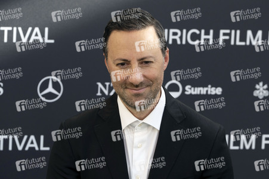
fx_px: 1530
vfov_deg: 6.7
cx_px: 137
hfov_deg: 10.0
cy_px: 88
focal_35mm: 205
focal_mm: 200
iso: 800
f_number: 6.3
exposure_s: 1/640
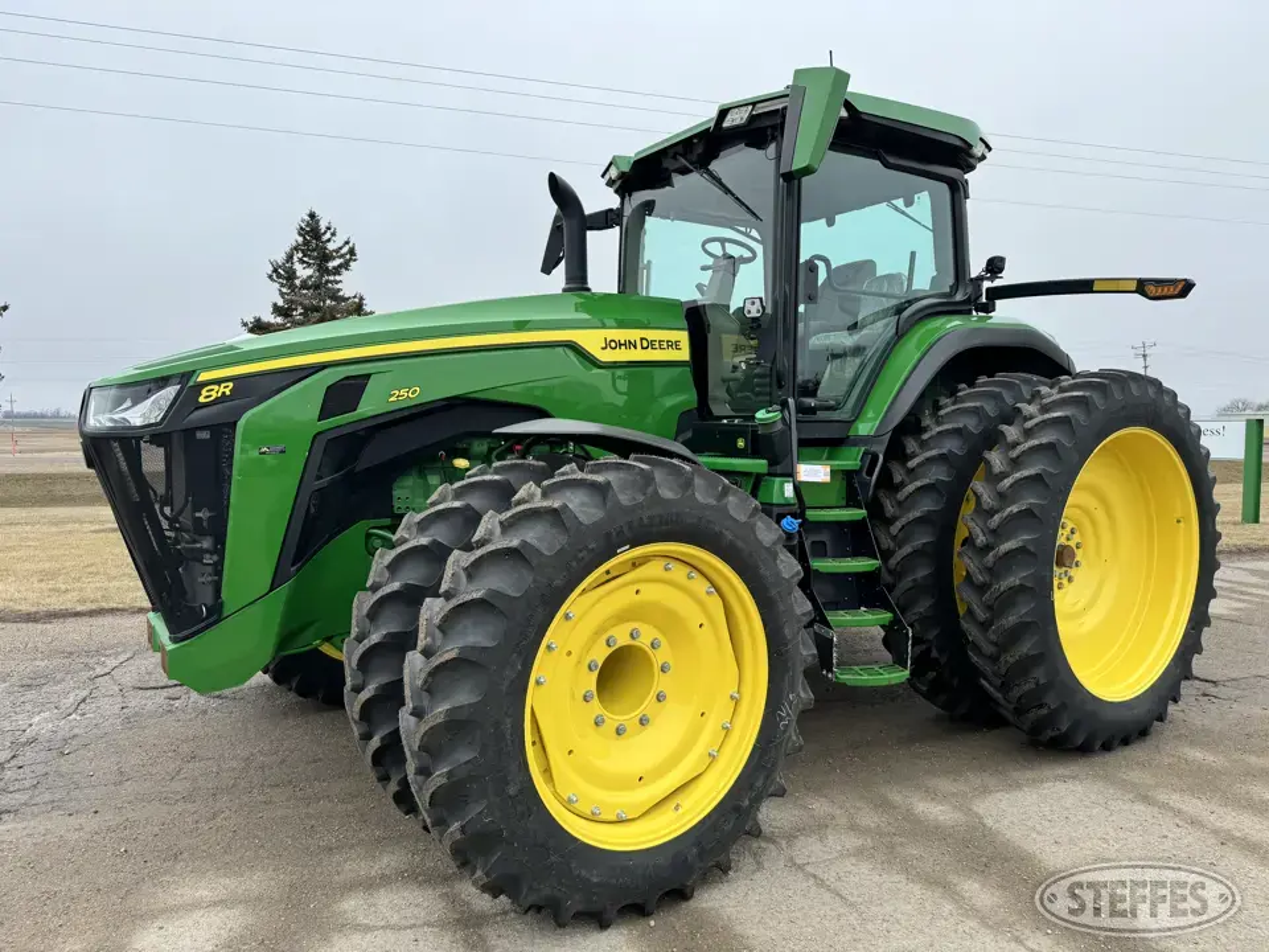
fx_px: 880
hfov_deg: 71.6
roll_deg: +0.6
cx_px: 634
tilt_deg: -3.6
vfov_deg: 56.8
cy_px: 476
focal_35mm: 24
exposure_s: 1/1131
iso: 80
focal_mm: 6.86
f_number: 1.78
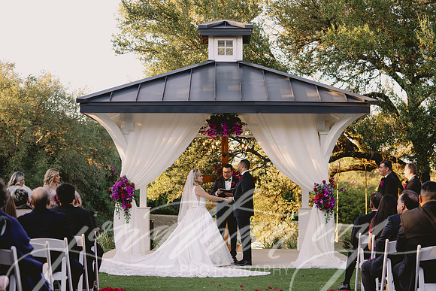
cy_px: 146
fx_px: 848
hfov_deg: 28.8
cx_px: 218
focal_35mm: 70
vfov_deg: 19.5
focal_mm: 70
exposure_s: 1/320
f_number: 3.2
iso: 500
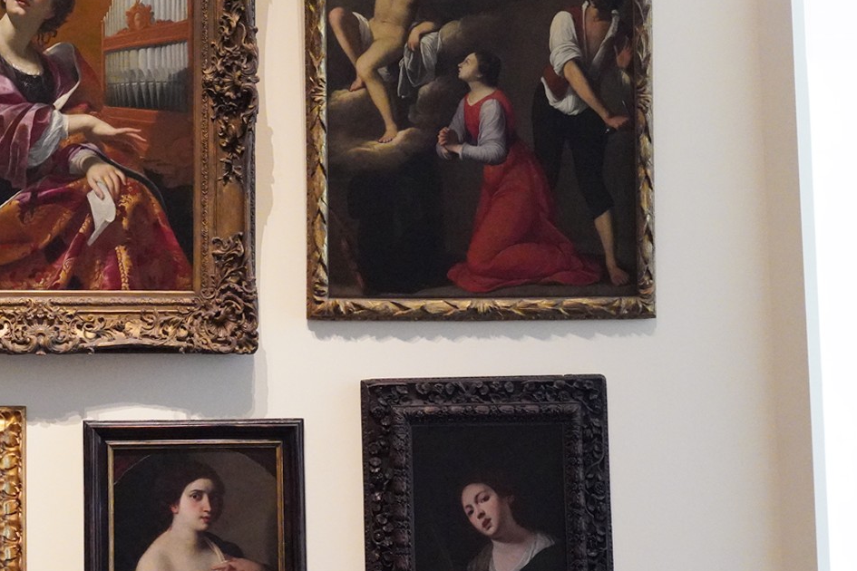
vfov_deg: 10.8
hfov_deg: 15.9
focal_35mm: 127
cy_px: 246
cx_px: 78
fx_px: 3023
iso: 12800
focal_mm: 60
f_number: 8
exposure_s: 1/100
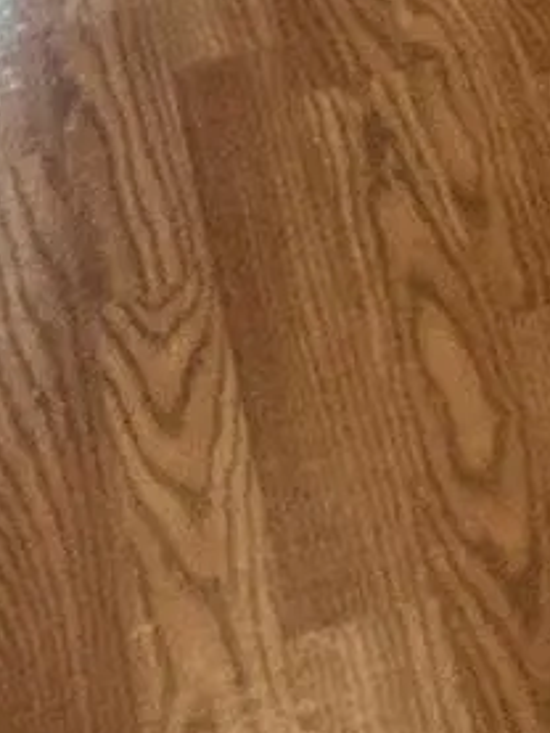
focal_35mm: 160
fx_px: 3387
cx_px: 2041
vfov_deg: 8.7
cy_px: -1852
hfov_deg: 7.3
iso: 320
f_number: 7.1
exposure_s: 1/30
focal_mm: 10
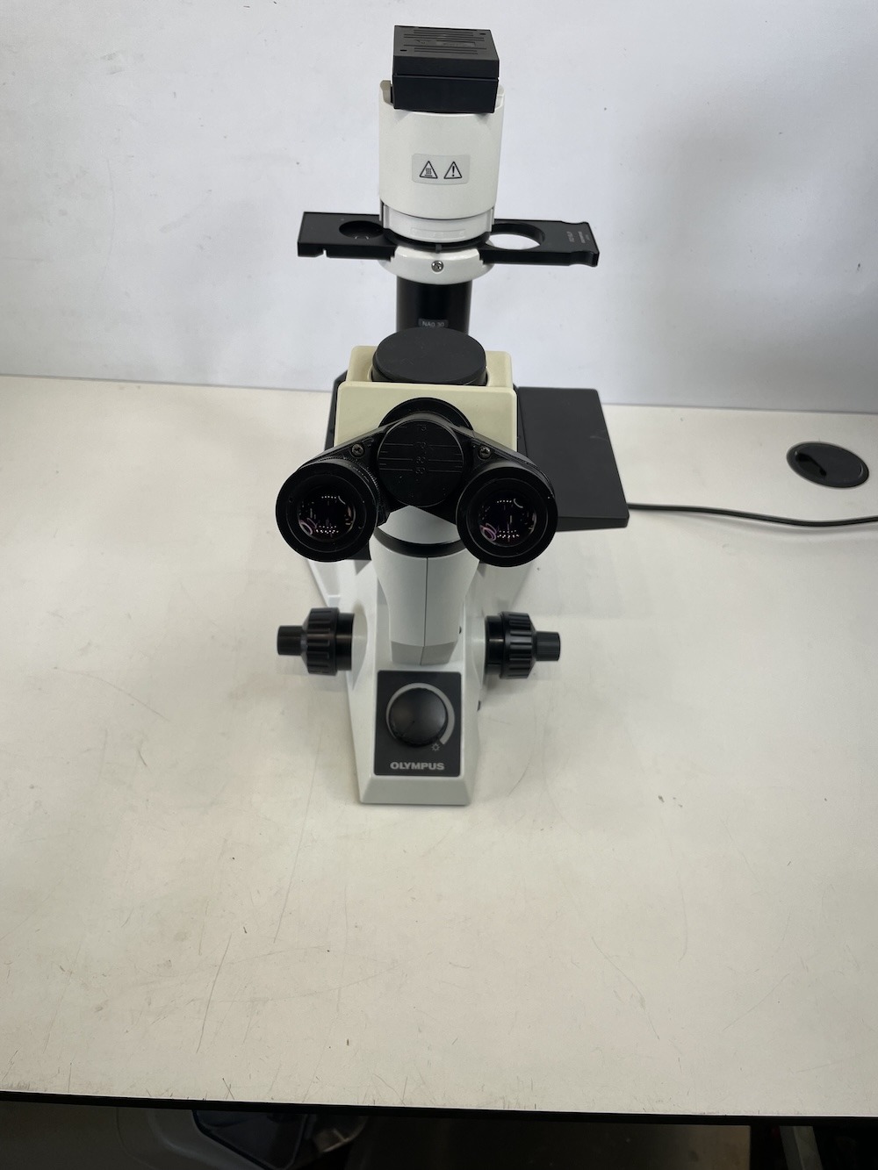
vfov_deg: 67.3
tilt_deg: -41.3
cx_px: 439
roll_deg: -1.6
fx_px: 879
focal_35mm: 26
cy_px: 585
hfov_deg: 53.1
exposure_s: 1/344
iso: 32
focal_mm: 4.2
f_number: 1.6
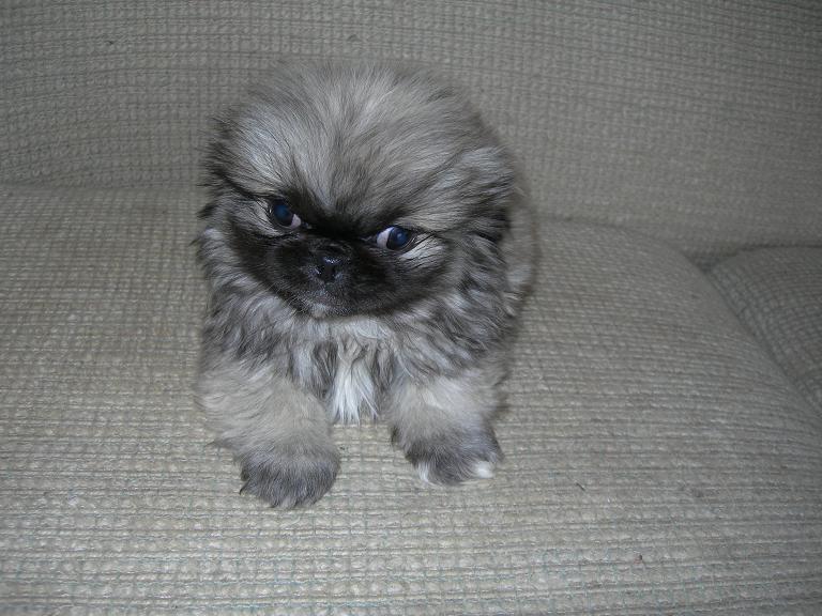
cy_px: 308
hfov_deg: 49.0
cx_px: 411
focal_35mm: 38
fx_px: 902
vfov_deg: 37.7
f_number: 2.8
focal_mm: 7.8
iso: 50
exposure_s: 1/60.1
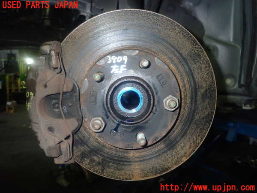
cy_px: 96
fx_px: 186
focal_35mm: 25
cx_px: 128
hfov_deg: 69.4
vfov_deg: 54.9
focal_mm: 4.5
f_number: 5.6
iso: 640
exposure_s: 1/30
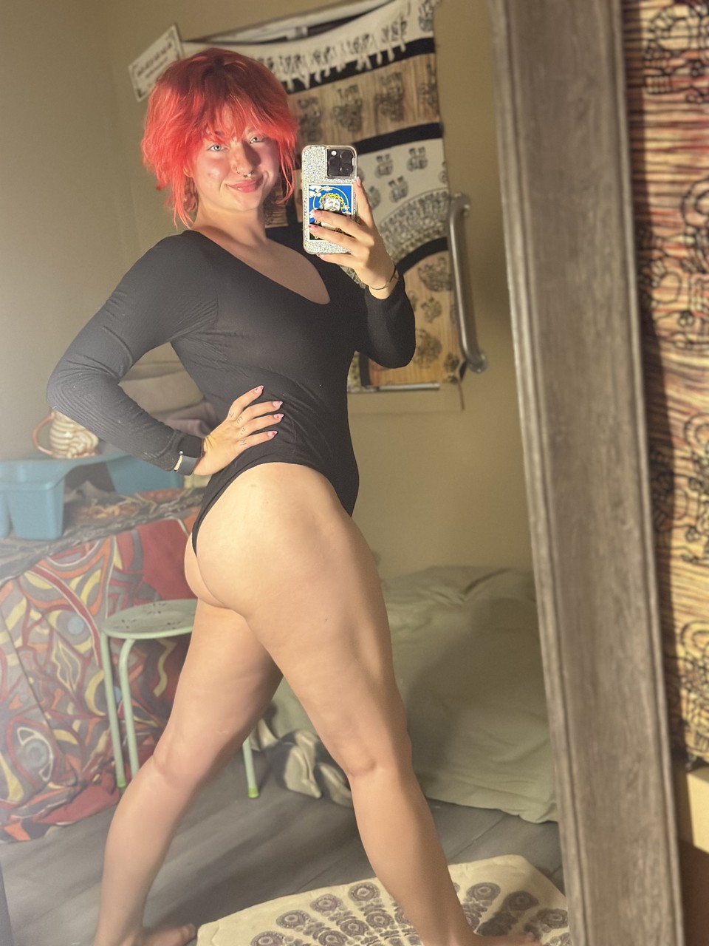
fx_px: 1311
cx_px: 354
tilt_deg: -16.3
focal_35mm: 48
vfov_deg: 39.7
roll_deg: +7.0
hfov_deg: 30.3
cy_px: 473
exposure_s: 1/21
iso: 1000
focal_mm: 6.86
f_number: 1.78
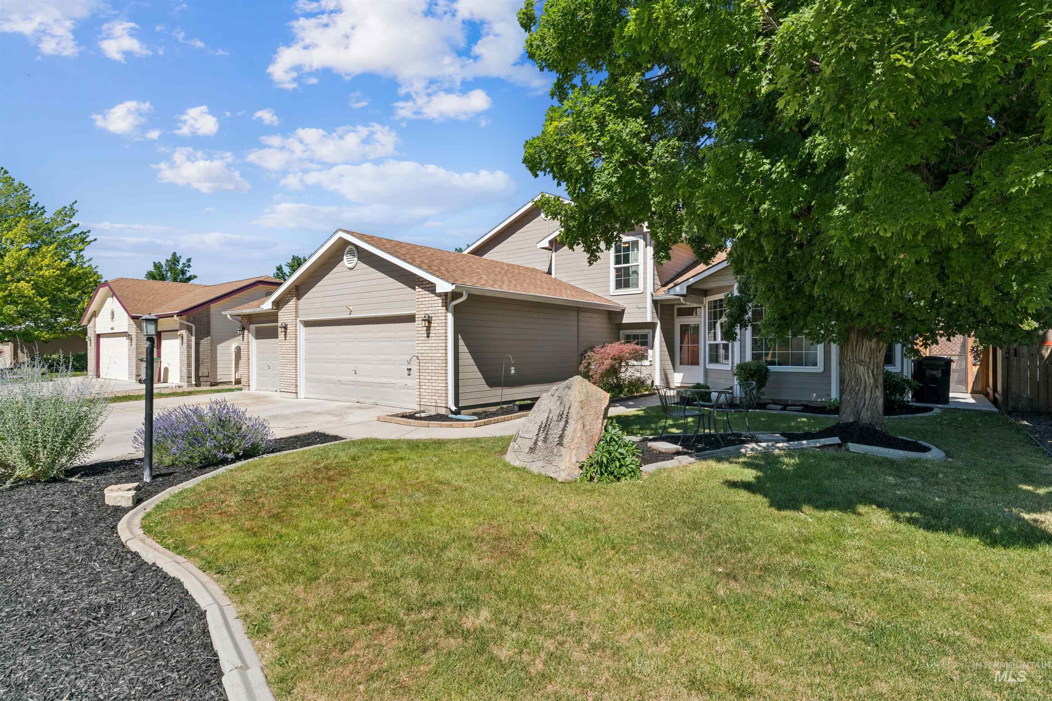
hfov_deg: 89.7
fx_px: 529
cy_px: 350
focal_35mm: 18
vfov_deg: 67.1
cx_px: 526
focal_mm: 18.1
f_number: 13
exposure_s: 1/200
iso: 400
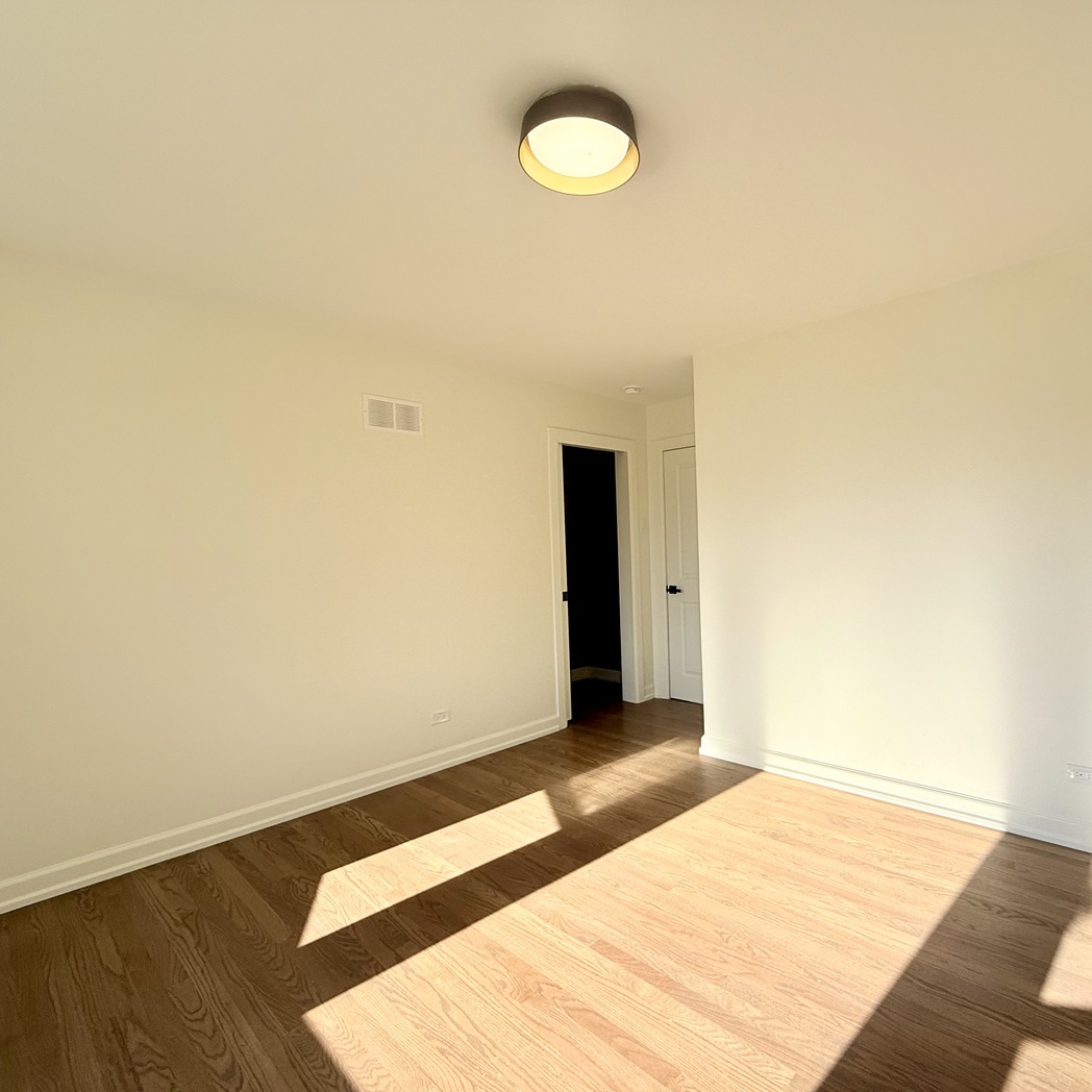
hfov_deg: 83.3
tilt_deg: -0.2
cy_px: 559
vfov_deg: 84.0
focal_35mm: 17
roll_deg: +1.2
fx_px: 607
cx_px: 632
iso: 50
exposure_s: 1/408
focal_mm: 2.22
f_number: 2.2
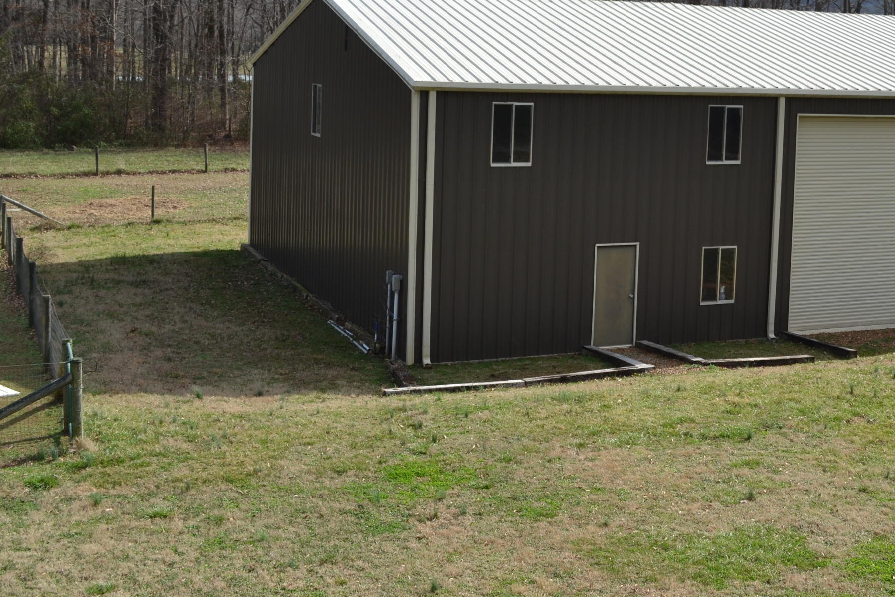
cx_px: 645
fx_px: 1367
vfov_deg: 24.2
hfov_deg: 35.6
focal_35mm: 55
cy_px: 107
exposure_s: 1/250
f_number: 8
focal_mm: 22
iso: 100
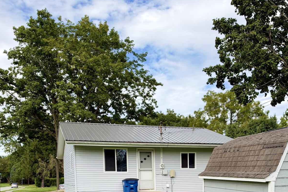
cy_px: 197
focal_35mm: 42
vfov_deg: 29.5
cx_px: 172
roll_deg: +1.6
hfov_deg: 46.2
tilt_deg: -0.4
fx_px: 336
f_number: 1.8
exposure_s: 1/2088
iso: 64
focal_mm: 6.93
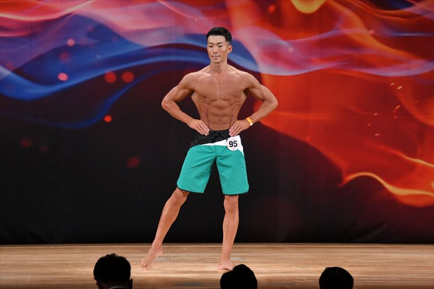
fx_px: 2711
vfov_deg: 6.1
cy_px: 144
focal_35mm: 225
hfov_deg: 9.2
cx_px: 217
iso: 2500
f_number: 5.6
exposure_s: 1/400
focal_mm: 150
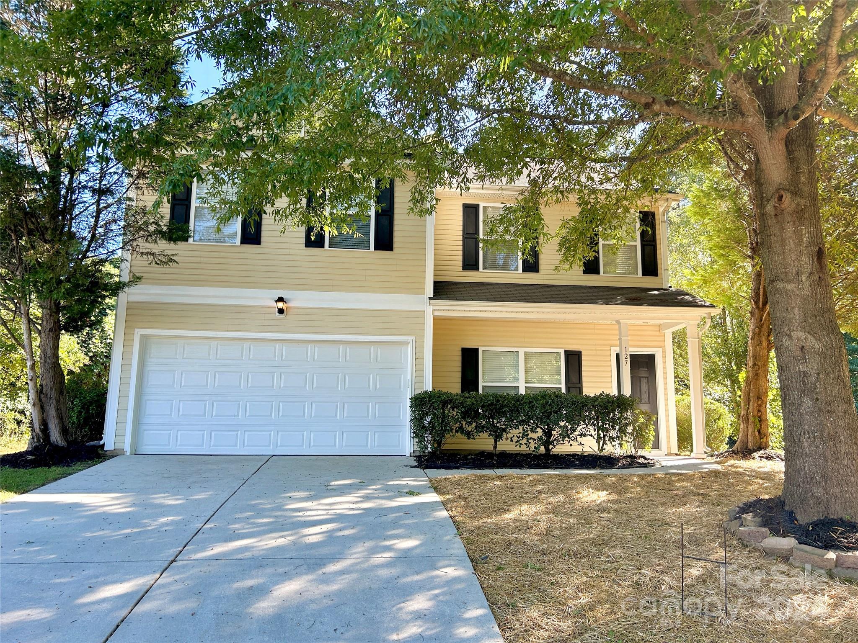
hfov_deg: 67.3
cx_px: 429
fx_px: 644
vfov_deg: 53.1
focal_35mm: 26
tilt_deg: +9.9
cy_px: 322
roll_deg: -0.1
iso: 50
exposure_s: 1/353
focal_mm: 5.7
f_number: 1.5
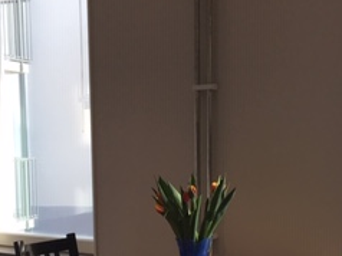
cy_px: 239
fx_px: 770
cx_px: 149
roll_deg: +2.1
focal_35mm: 78
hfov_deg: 25.0
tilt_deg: -8.0
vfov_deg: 18.5
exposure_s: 1/100
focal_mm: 4.15
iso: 32
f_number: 2.2
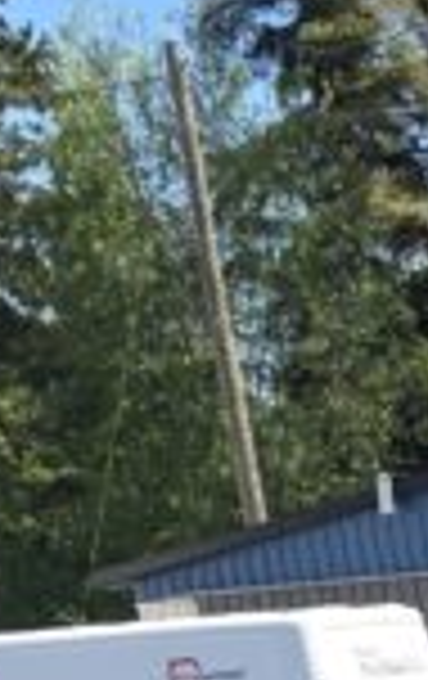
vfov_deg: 10.7
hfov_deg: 7.3
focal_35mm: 165
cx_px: 1153
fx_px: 3065
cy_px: 1666
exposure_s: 1/2524
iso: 80
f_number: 1.7
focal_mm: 6.3
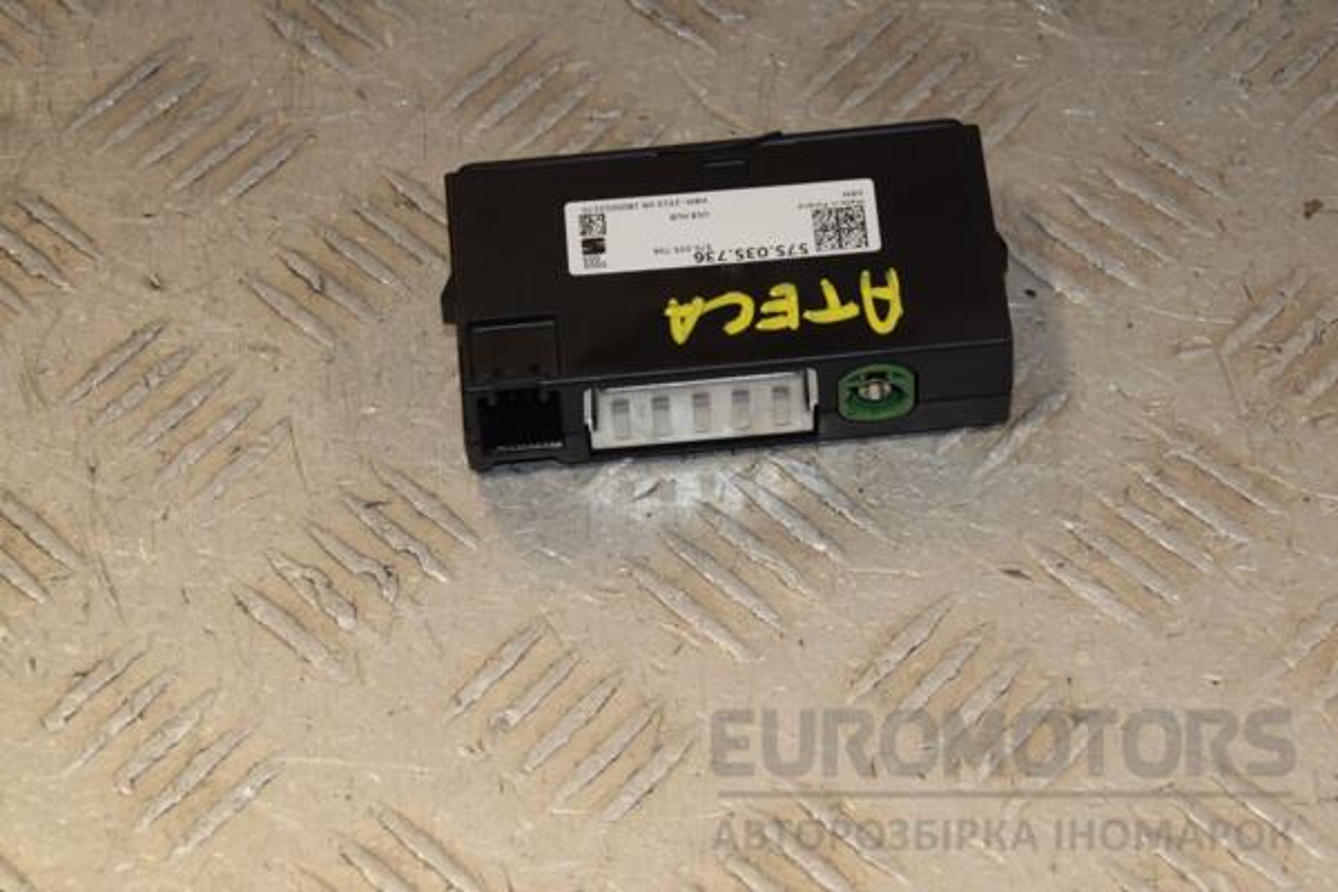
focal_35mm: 112
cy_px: 446
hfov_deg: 18.2
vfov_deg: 12.2
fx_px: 4181
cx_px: 669
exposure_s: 1/200
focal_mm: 75
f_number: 10
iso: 800
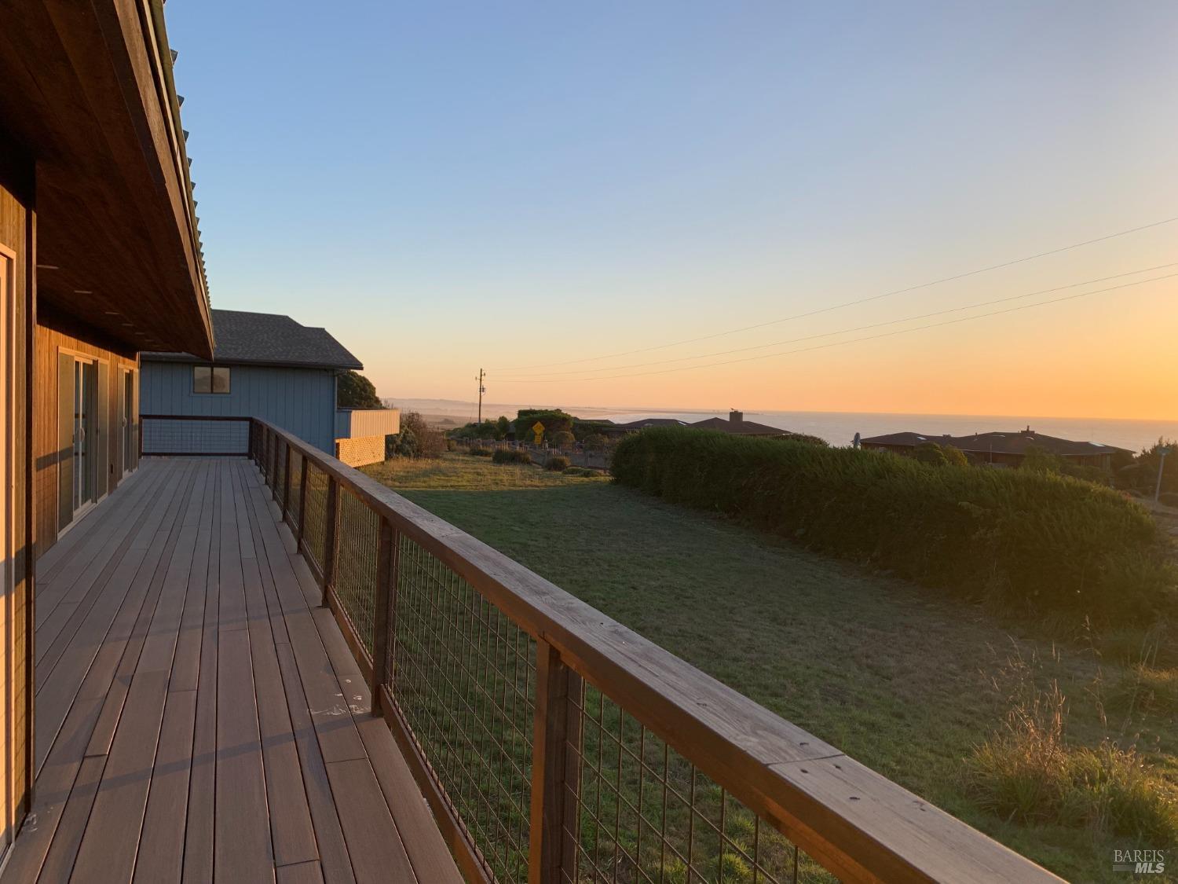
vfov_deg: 53.1
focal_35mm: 26
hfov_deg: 67.3
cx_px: 589
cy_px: 442
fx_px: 885
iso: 25
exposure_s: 1/808
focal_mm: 4.25
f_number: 1.8
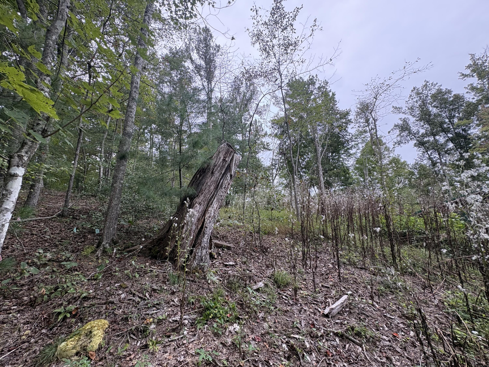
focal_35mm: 14
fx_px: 198
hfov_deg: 102.1
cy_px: 184
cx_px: 244
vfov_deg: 85.7
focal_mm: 2.22
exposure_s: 1/226
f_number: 2.2
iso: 64
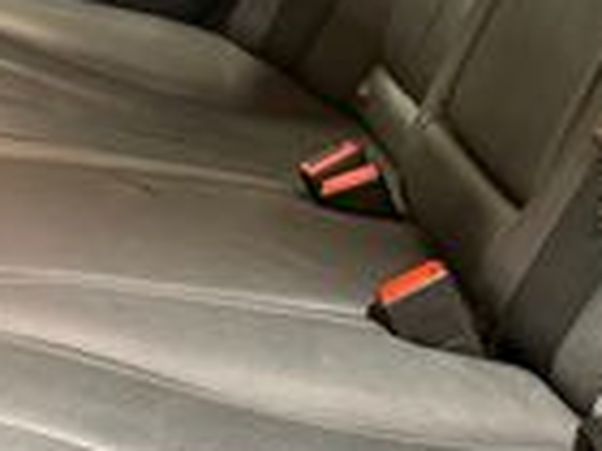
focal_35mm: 110
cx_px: 666
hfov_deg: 17.3
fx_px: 1913
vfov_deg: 13.4
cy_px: 163
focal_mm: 6.76
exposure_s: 1/60
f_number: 1.78
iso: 500
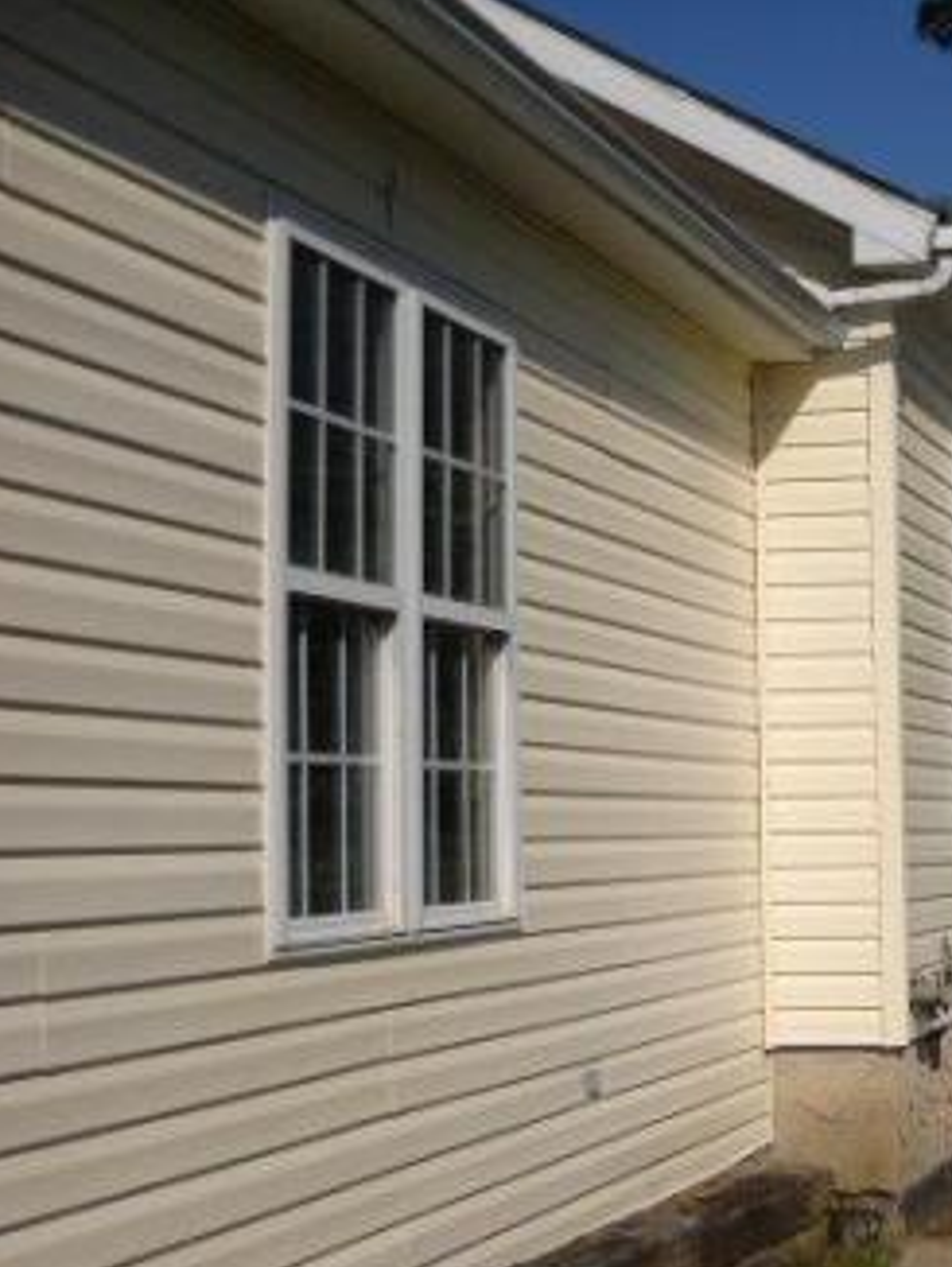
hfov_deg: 19.4
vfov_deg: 26.5
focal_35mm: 73
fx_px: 2673
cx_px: 1022
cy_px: 839
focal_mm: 6.72
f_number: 5.5
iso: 64
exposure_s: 1/804
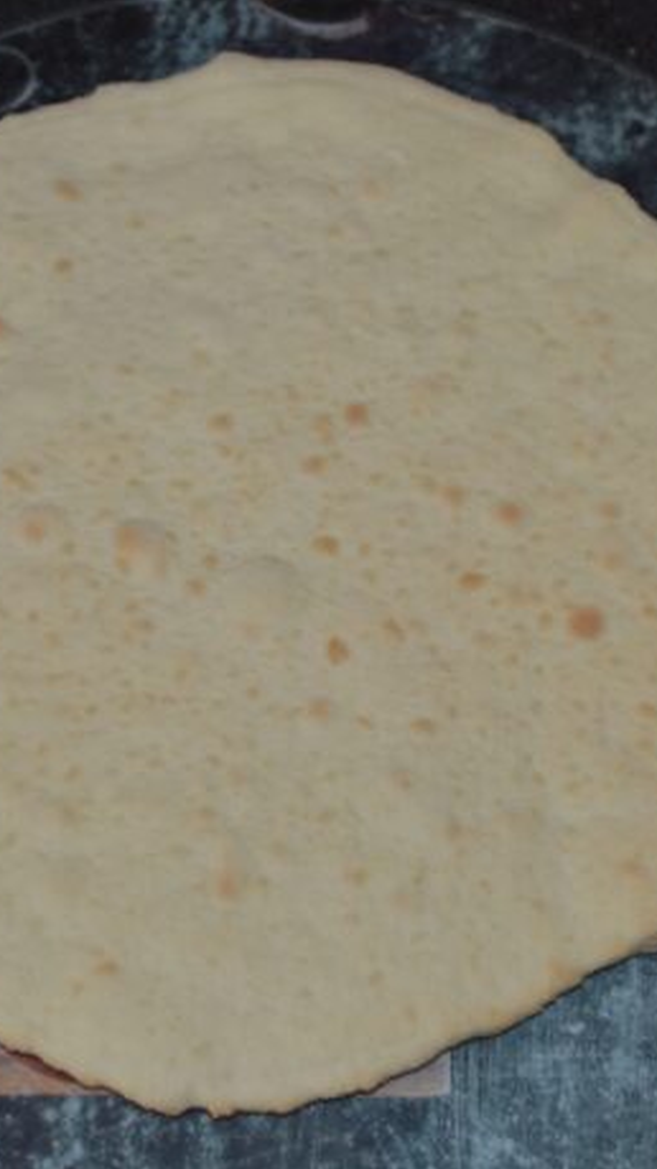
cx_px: 283
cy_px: 590
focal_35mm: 67
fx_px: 2076
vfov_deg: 31.4
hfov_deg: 18.0
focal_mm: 28
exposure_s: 1/30
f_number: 4.5
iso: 320
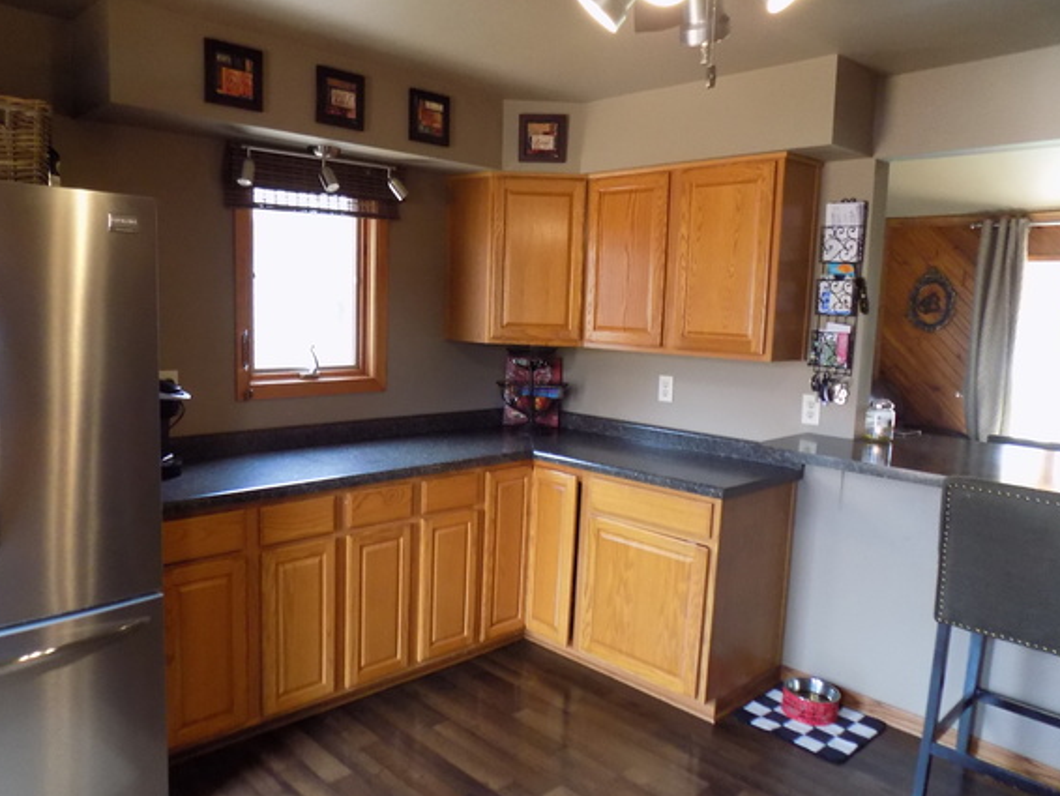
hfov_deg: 67.2
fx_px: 797
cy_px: 414
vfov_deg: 53.1
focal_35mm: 26
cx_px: 483
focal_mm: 4
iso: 360
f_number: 3.1
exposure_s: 1/30
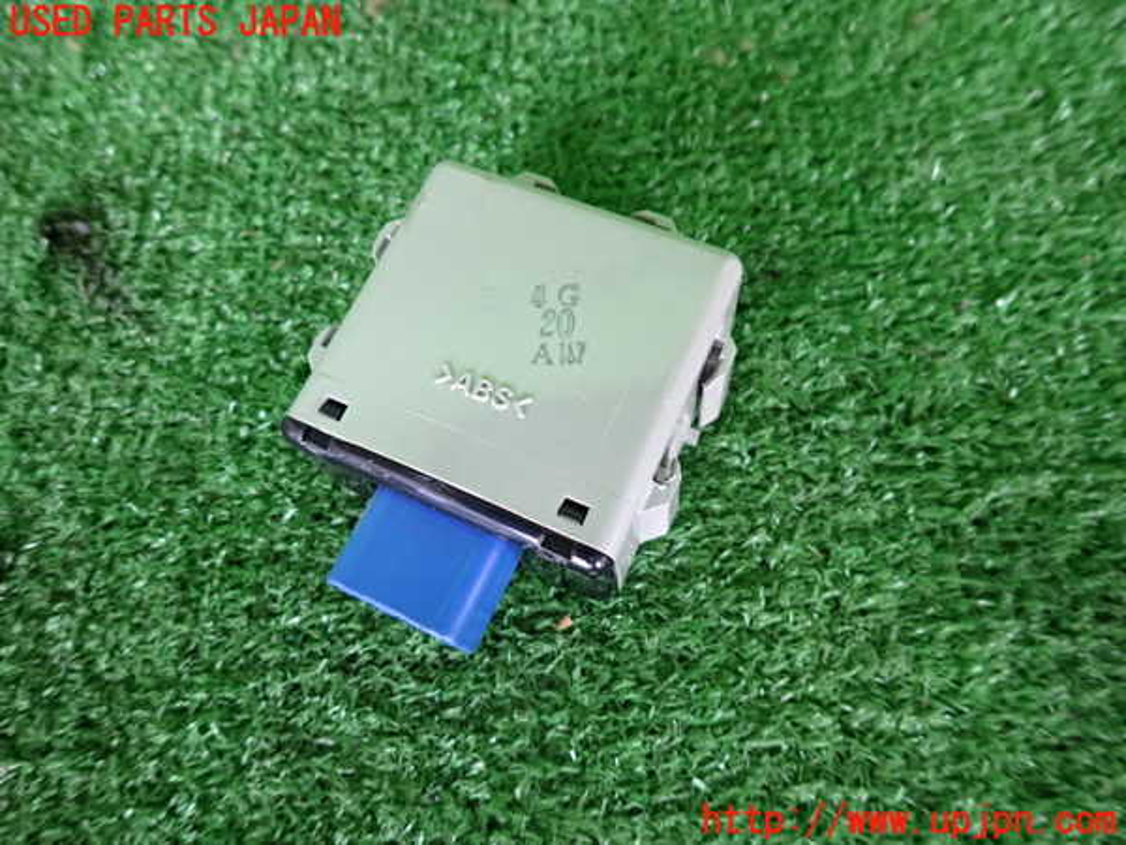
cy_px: 422
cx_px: 563
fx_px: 813
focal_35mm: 25
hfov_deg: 69.4
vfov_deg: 54.9
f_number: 2
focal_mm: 4.5
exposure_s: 1/30
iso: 250
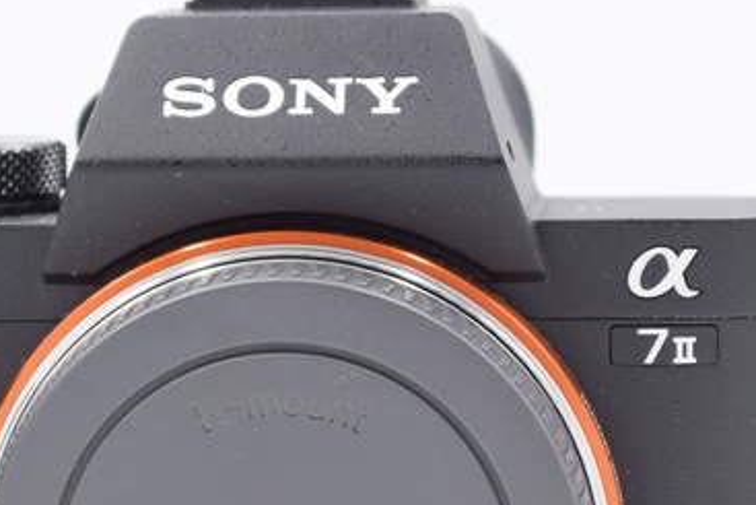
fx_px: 4117
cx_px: 192
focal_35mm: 196
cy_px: 508
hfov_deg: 10.5
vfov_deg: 7.0
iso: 400
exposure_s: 1/100
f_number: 6.3
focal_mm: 48
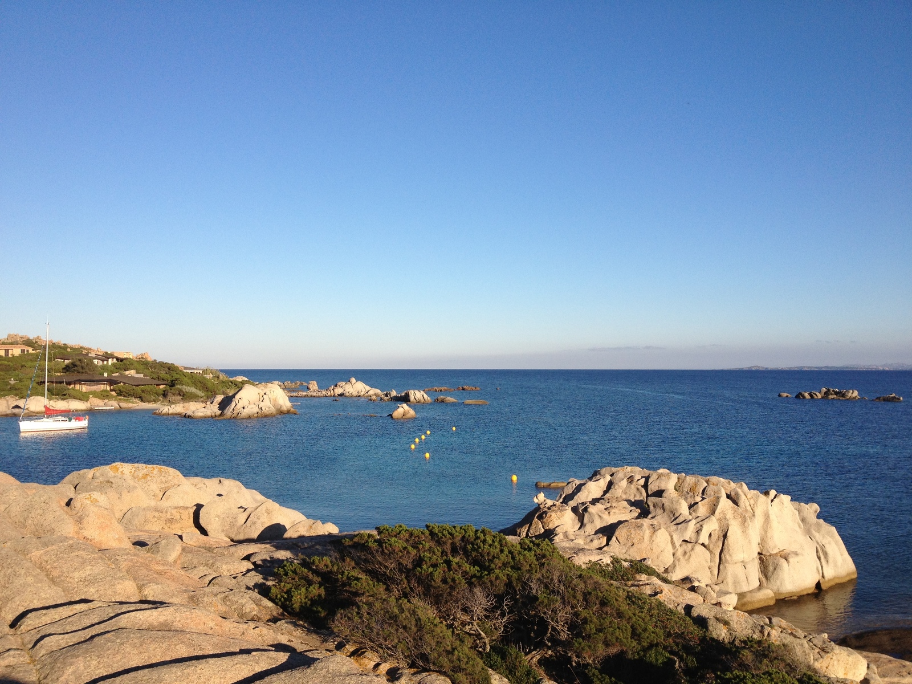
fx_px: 922
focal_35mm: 35
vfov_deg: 40.7
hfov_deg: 52.6
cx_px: 456
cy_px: 342
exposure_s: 1/1623
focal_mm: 4.28
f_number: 2.4
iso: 64
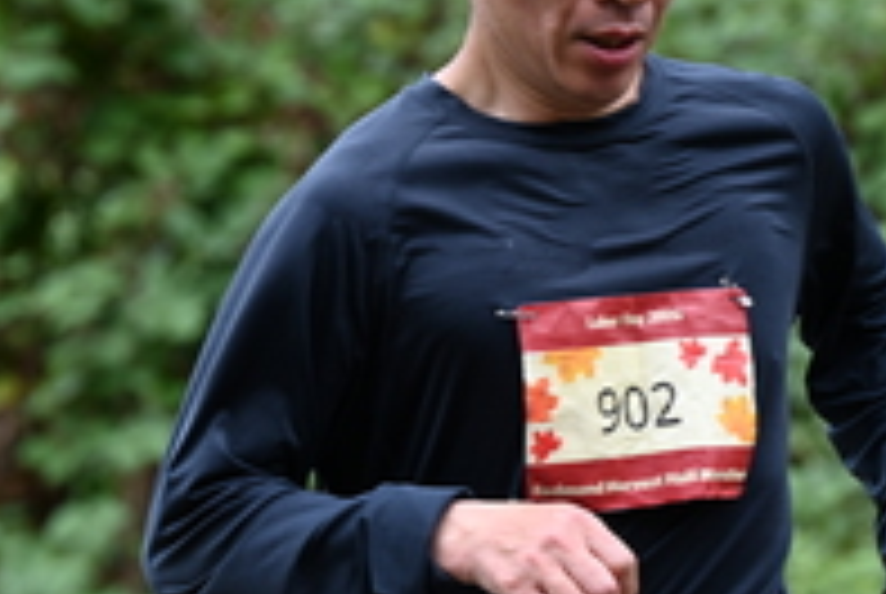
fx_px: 13729
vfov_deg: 2.5
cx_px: 373
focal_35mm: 557
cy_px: 479
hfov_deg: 3.7
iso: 400
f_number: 6.3
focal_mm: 200
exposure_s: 1/320
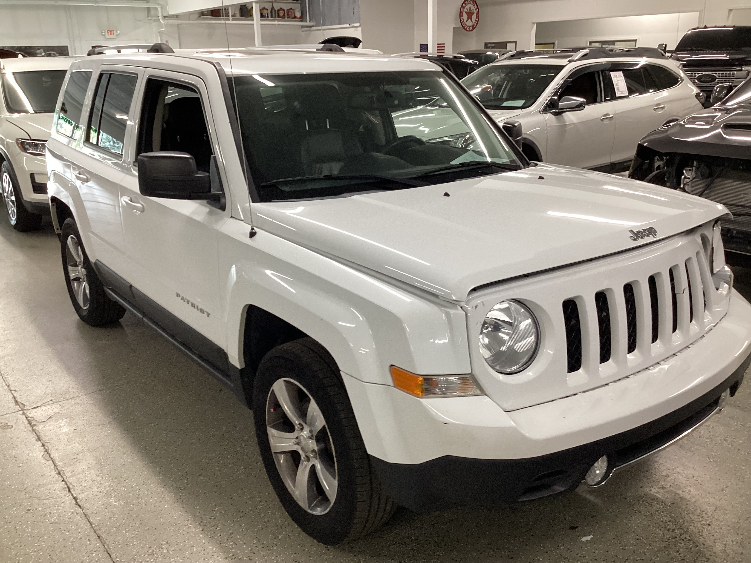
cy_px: 282
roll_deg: +0.9
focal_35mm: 31
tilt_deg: -18.3
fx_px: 673
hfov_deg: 58.4
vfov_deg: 45.4
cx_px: 376
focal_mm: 3.3
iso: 125
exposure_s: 1/50
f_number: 2.4
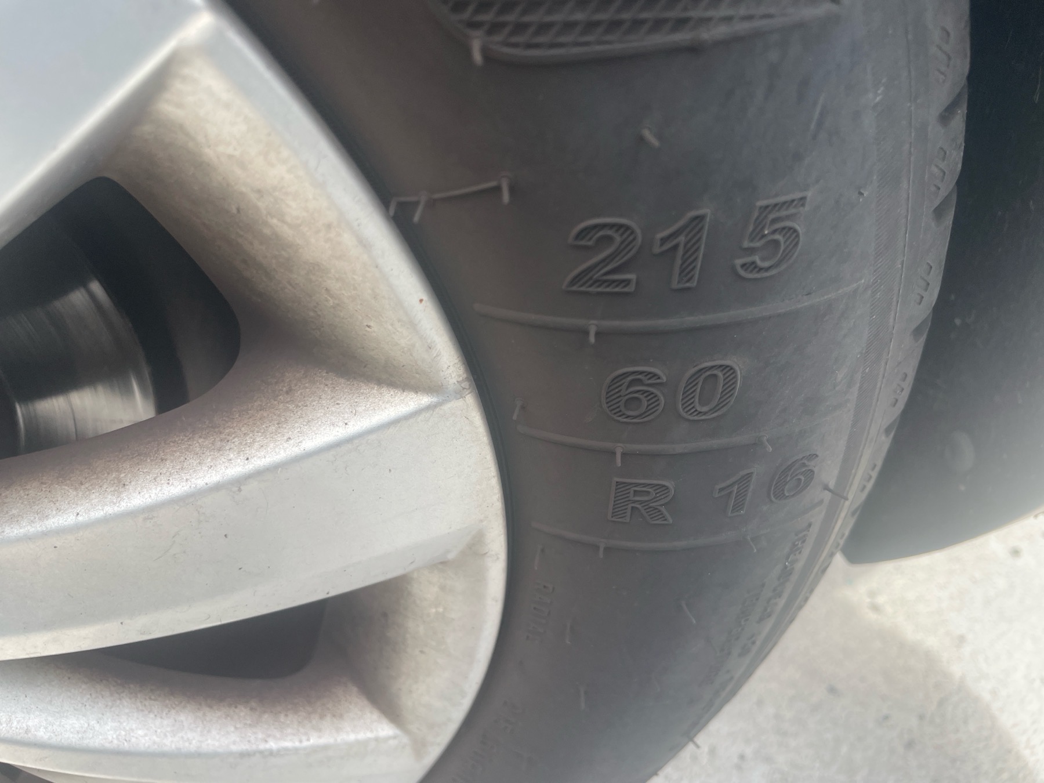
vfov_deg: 53.1
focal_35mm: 26
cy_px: 392
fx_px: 784
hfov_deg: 67.3
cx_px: 522
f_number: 1.6
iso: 32
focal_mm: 4.2
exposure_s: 1/558
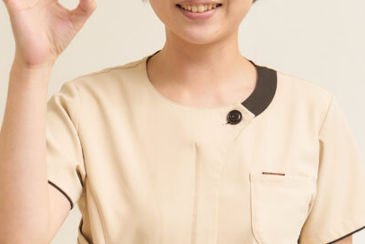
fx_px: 1075
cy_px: 47
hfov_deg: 19.2
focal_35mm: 106
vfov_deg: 12.9
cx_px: 147
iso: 320
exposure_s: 1/125
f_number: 4
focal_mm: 42
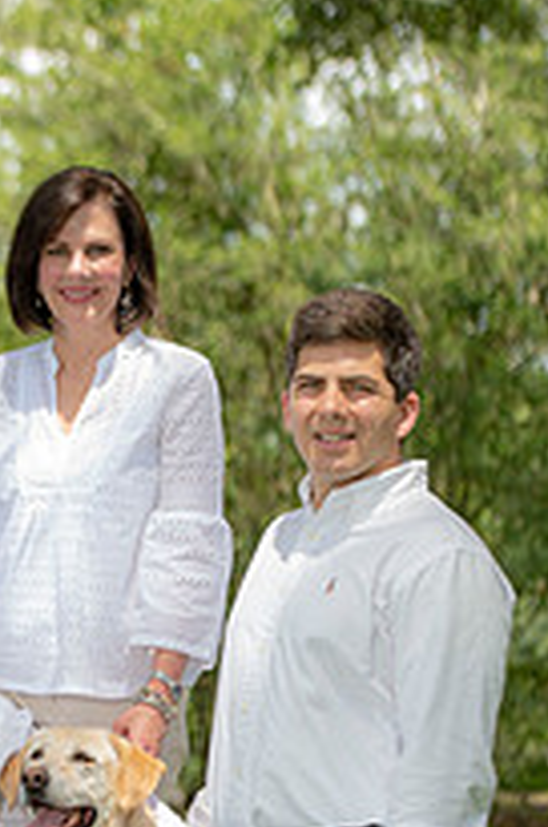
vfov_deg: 11.6
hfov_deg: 7.8
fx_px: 4032
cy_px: 771
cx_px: 71
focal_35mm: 176
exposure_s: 1/200
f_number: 4
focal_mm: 80
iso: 100
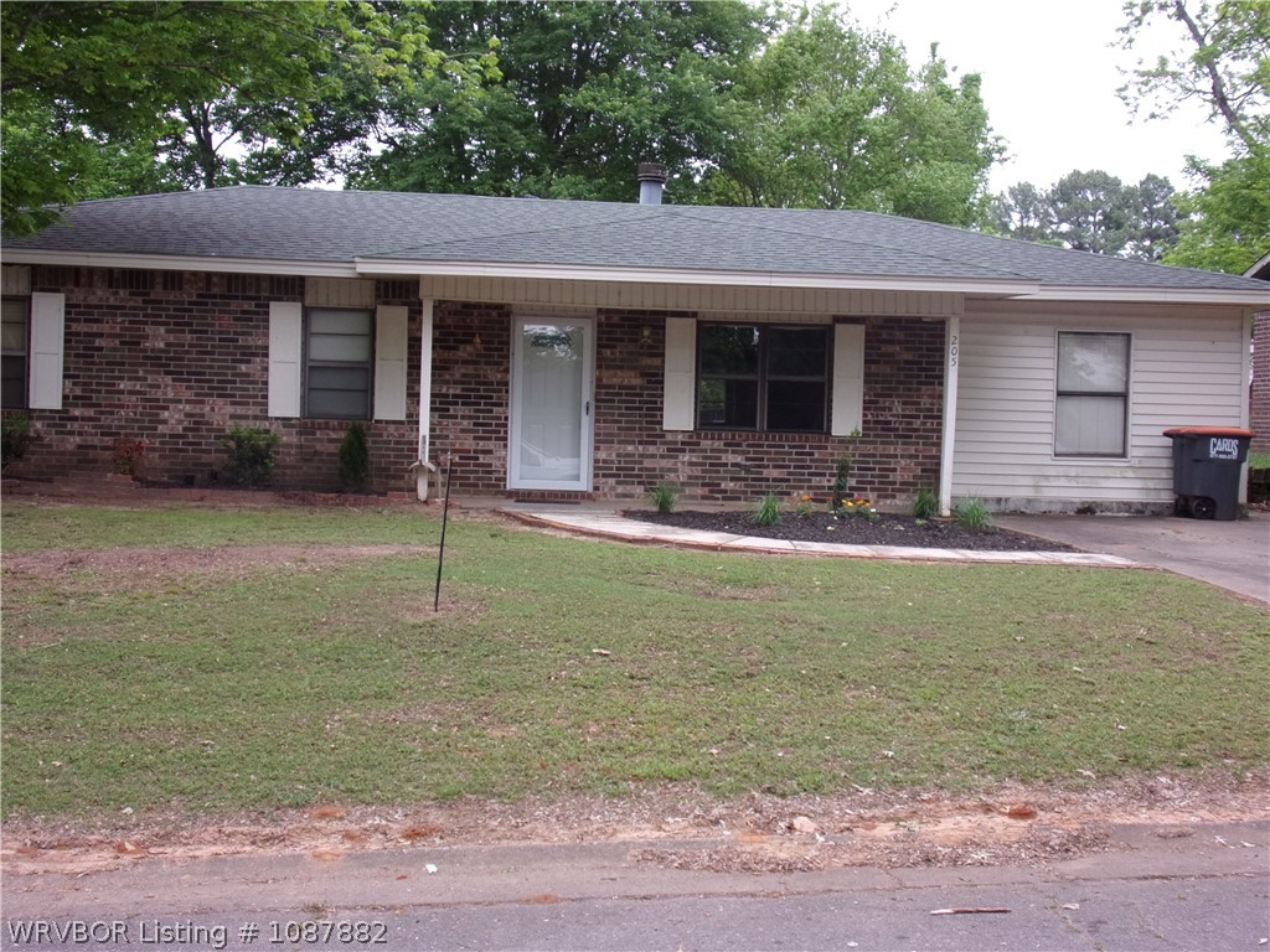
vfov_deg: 36.8
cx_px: 635
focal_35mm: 39
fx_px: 1431
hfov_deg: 47.9
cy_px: 476
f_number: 3.9
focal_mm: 7
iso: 80
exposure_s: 1/70
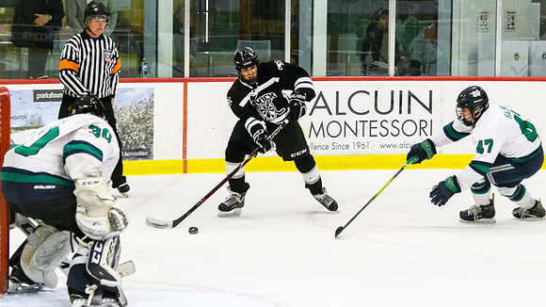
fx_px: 2269
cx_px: 290
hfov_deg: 13.7
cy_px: 182
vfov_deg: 7.7
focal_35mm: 157
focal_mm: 78
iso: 2500
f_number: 4
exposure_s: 1/1250
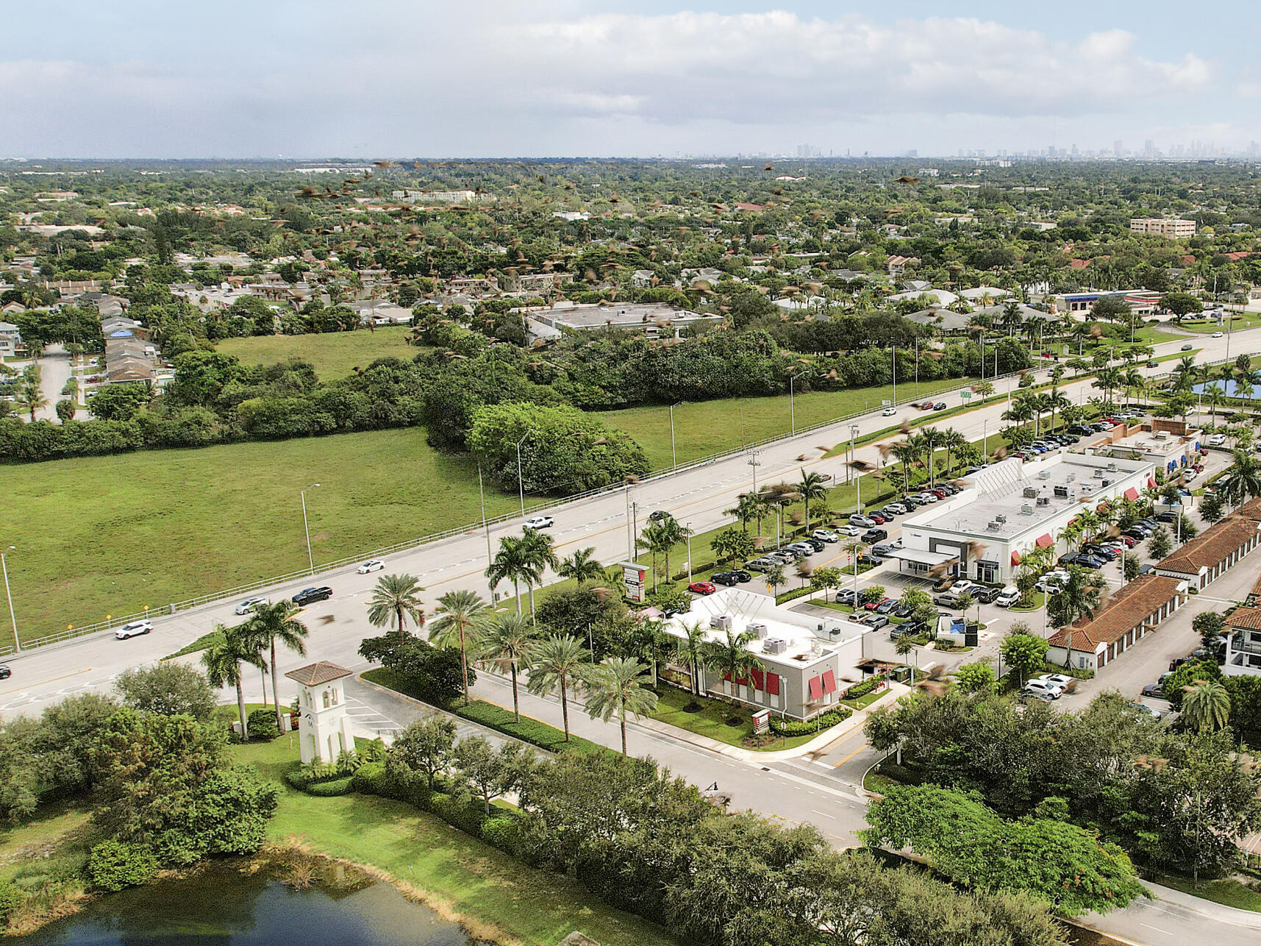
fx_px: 1348
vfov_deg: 38.6
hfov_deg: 49.1
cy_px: 529
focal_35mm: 37
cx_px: 856
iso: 100
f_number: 2.8
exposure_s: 1/180
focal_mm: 8.38
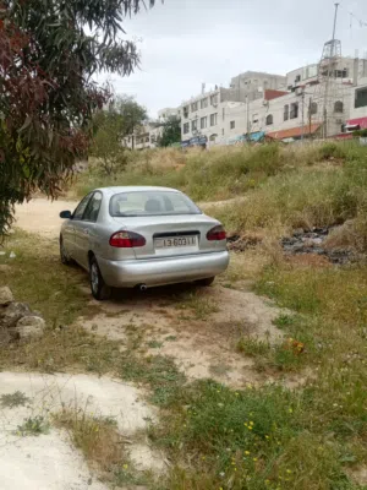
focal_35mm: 27
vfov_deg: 65.3
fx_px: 382
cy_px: 245
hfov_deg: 51.4
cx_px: 184
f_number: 1.6
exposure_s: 1/510
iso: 101
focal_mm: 4.19
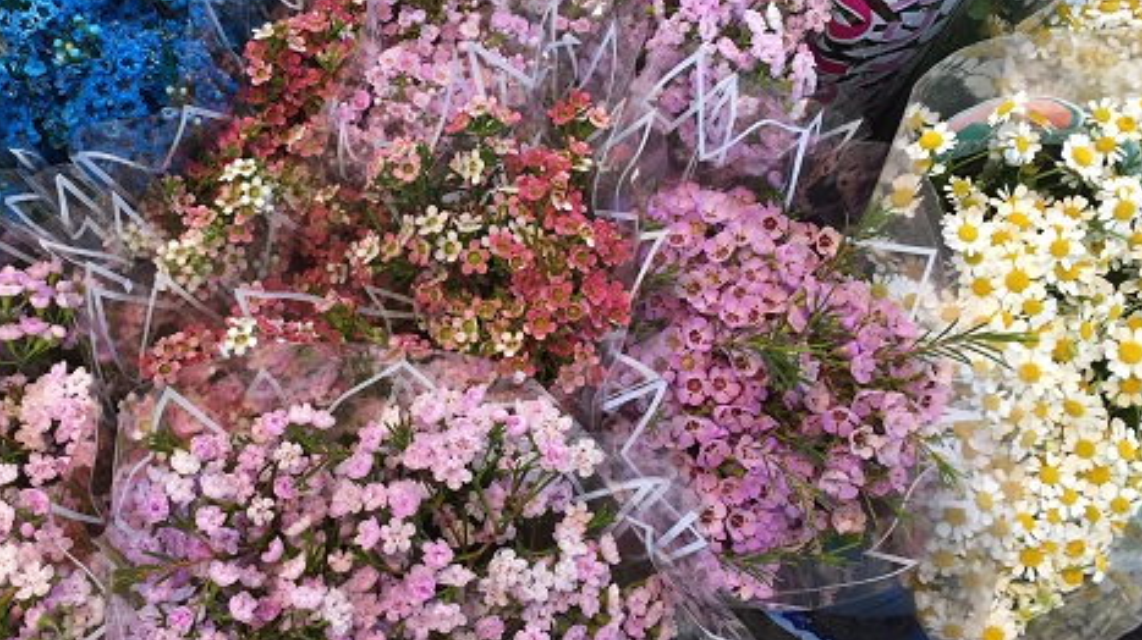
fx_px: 1332
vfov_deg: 27.0
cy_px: 263
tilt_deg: -65.2
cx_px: 496
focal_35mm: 44
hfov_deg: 46.3
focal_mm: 4.15
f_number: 2.2
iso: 64
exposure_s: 1/33
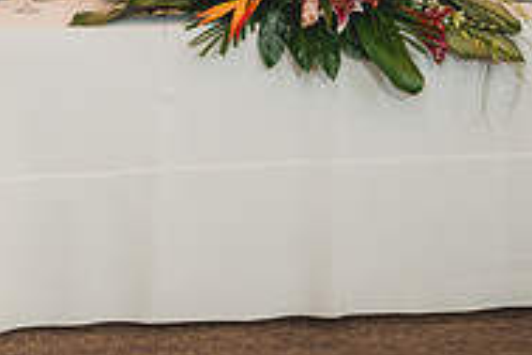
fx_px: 3177
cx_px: 23
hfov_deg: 9.5
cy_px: -156
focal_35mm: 215
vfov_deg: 6.3
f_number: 2.8
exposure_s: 1/250
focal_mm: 70
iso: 1000
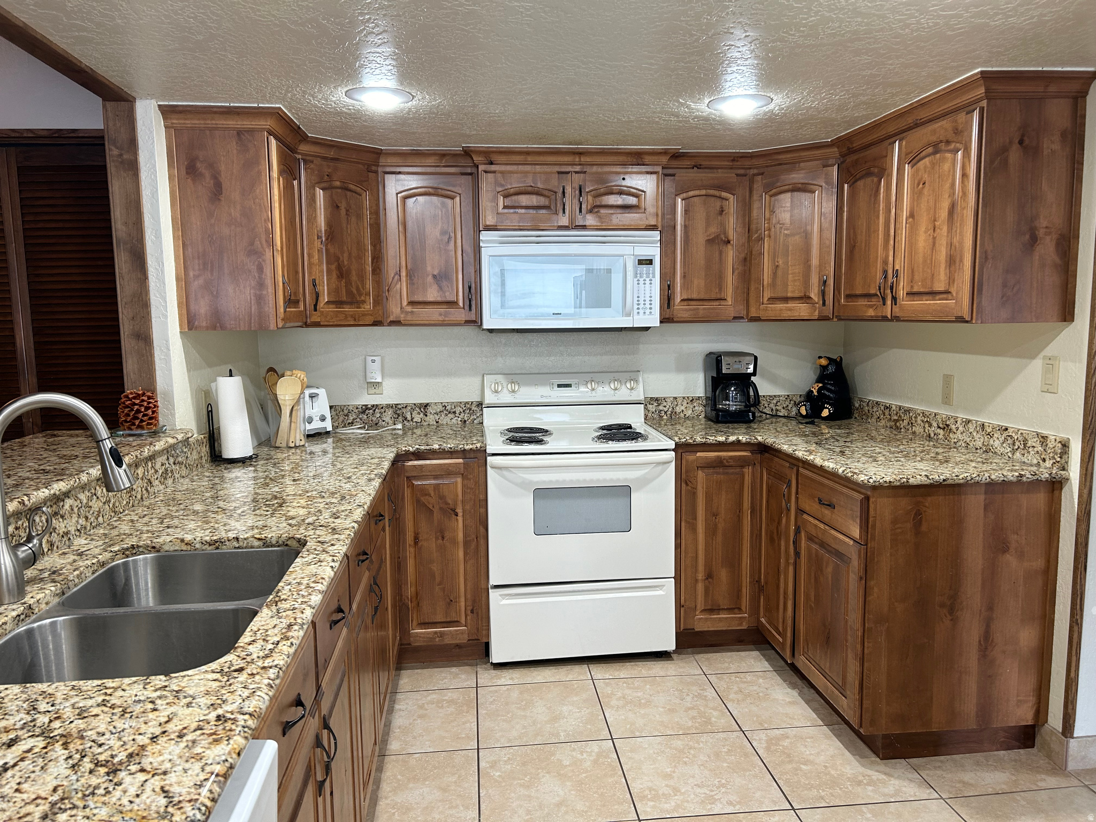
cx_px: 548
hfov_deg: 67.3
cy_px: 411
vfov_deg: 53.1
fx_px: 823
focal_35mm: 26
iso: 80
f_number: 1.5
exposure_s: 1/60
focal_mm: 5.7
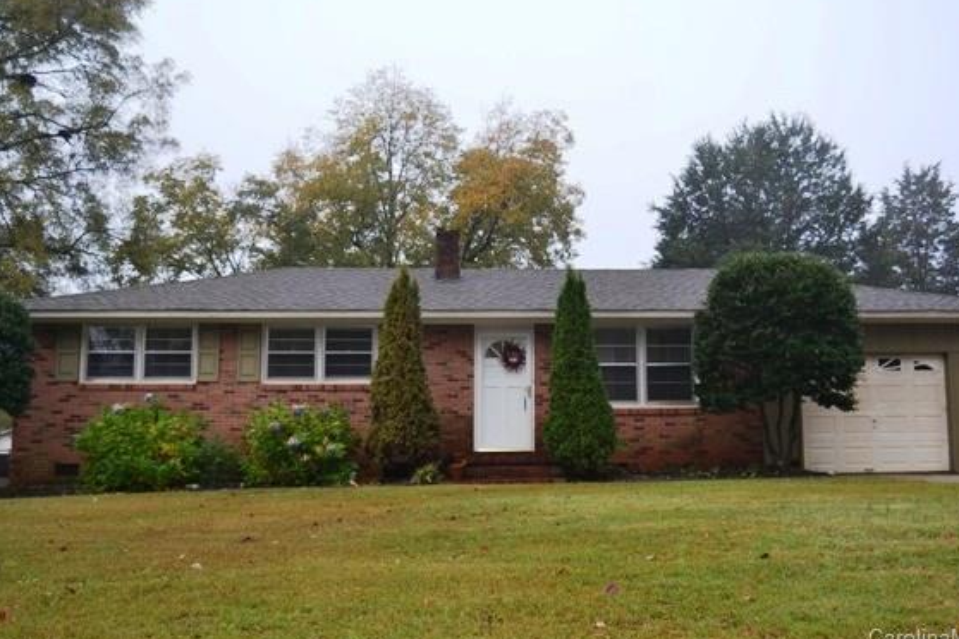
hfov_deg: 48.9
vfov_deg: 33.7
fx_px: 1054
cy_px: 288
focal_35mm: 40
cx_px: 516
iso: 180
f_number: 4
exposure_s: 1/125
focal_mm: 23
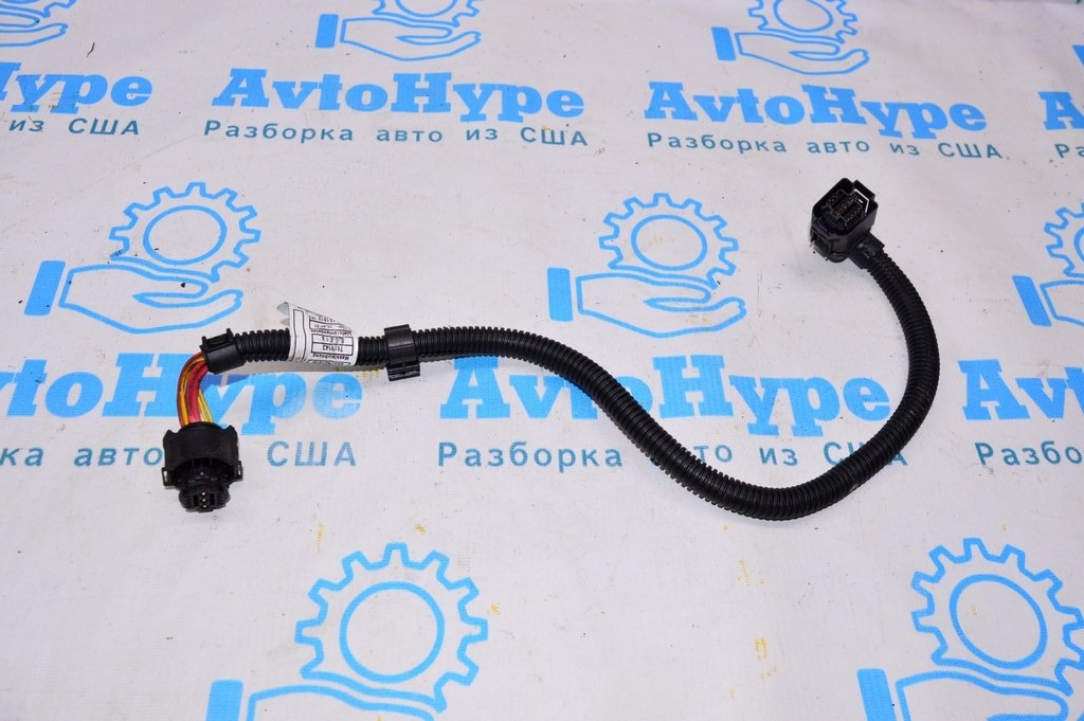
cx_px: 542
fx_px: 993
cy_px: 360
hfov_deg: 57.3
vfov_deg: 39.9
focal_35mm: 33
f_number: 8
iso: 1600
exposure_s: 1/200
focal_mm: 22
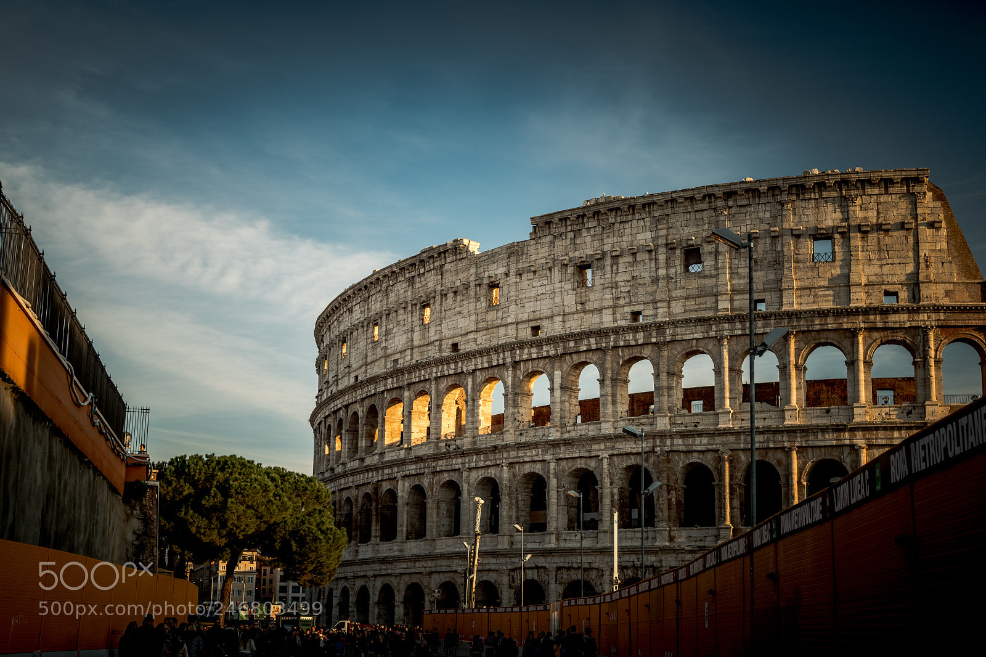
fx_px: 1369
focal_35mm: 50
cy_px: 328
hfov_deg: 39.6
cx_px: 493
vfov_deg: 27.0
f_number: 5
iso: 100
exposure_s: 1/125
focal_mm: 50
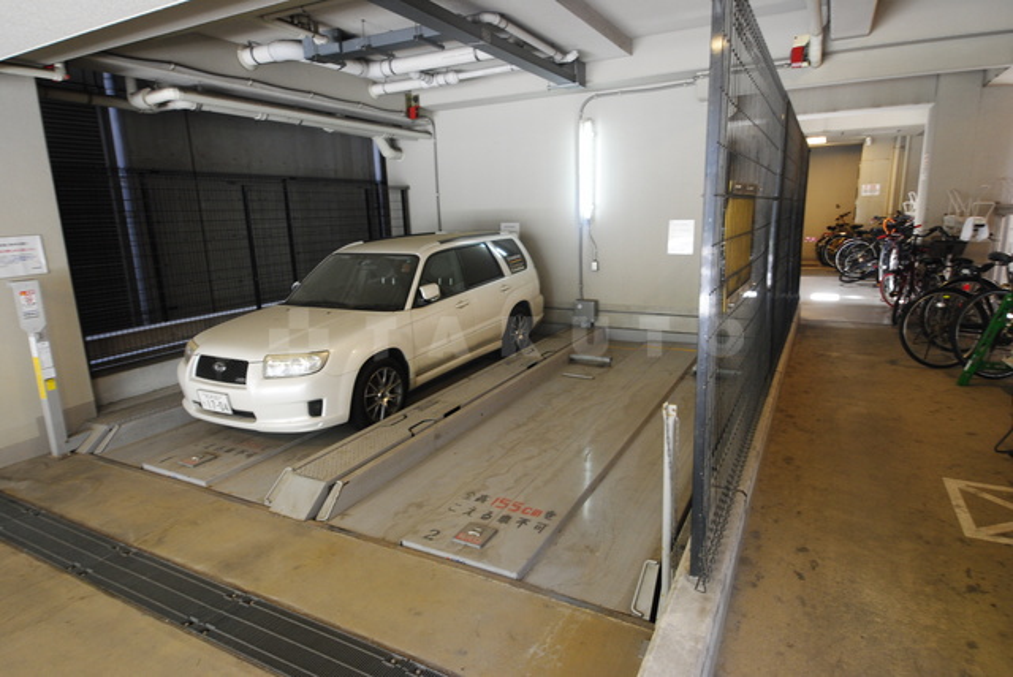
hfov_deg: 81.2
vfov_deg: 59.6
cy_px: 338
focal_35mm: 21
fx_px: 591
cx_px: 506
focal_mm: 14
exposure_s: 1/13
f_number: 5
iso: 400
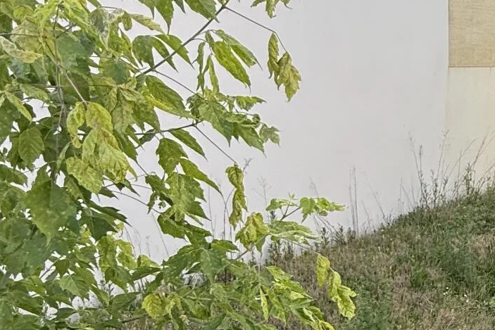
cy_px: 318
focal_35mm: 53
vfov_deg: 24.5
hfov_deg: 33.2
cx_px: 534
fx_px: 729
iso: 50
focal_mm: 2.22
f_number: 2.2
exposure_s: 1/400
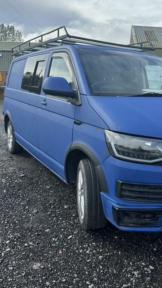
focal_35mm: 34
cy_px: 118
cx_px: 136
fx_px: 259
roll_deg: -7.6
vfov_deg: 57.6
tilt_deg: -6.0
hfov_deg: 33.4
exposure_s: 1/2882
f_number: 1.78
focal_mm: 6.86
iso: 80
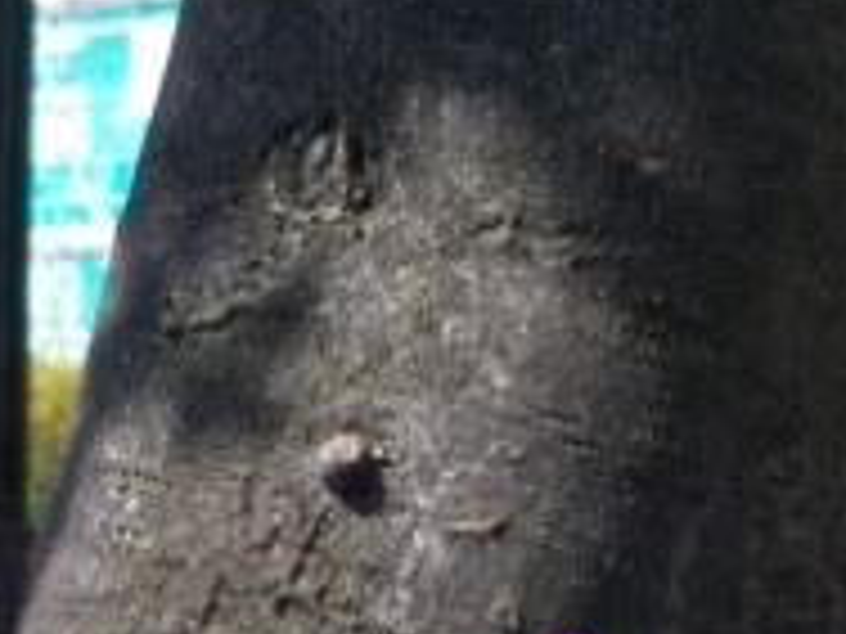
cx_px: -122
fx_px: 6305
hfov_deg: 7.6
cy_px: 728
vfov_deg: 5.7
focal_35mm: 258
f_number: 4.9
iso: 80
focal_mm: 22.5
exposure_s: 1/200
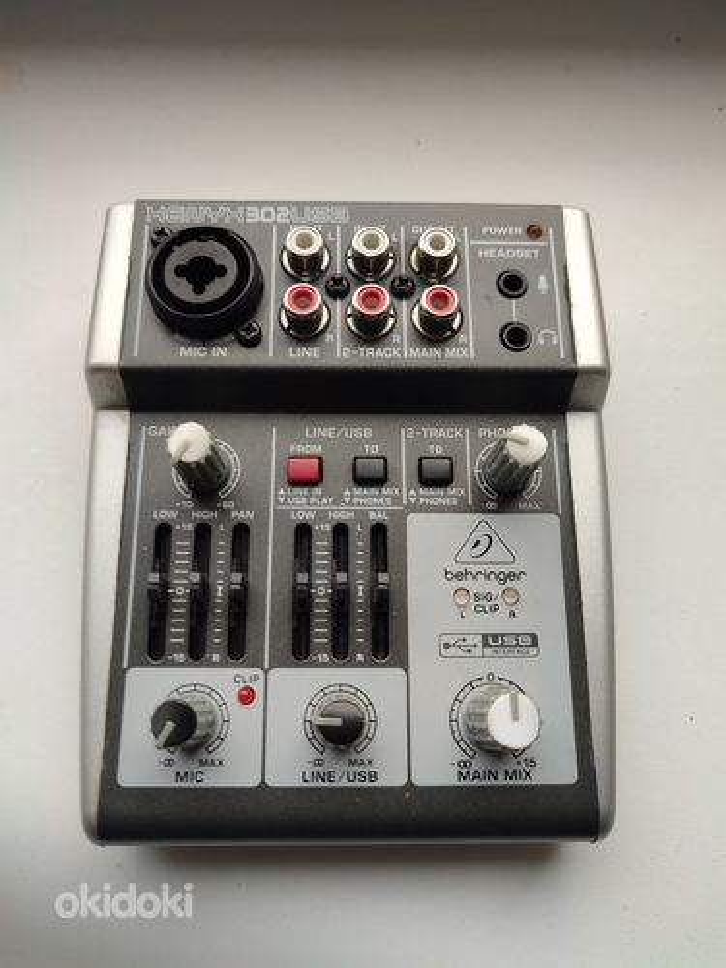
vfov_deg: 69.4
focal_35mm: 25
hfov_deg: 54.9
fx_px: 699
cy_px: 484
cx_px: 363
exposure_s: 1/79
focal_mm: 6.04
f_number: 1.9
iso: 50
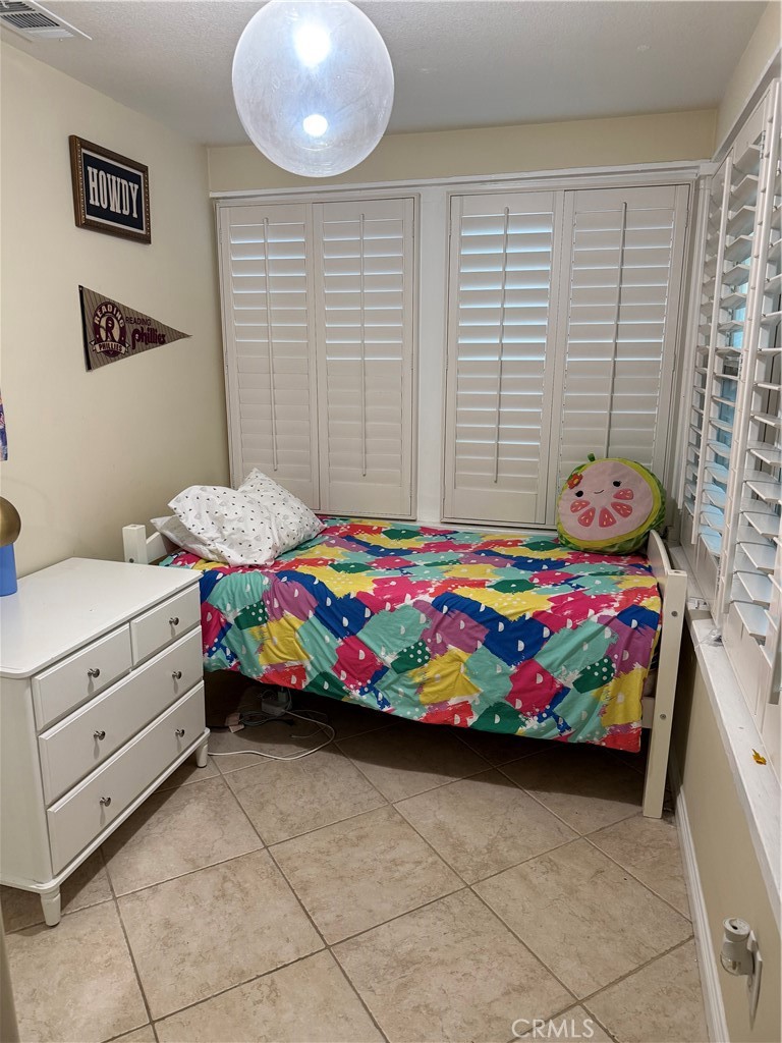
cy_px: 522
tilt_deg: -13.2
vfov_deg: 71.6
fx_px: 723
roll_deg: -0.5
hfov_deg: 56.8
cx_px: 391
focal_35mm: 24
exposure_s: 1/60
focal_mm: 6.76
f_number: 1.78
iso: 250
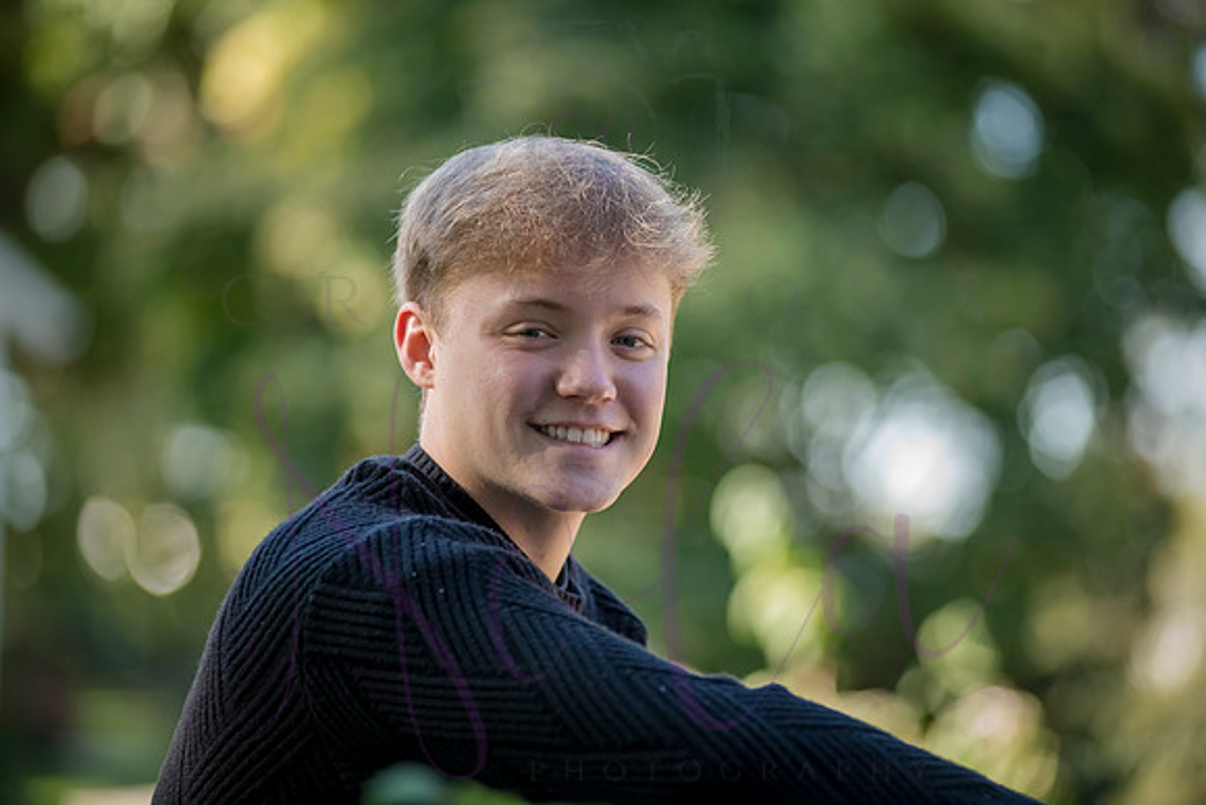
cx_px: 603
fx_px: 5193
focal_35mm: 155
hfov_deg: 13.2
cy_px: 402
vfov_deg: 8.9
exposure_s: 1/500
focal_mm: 155
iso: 800
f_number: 3.2
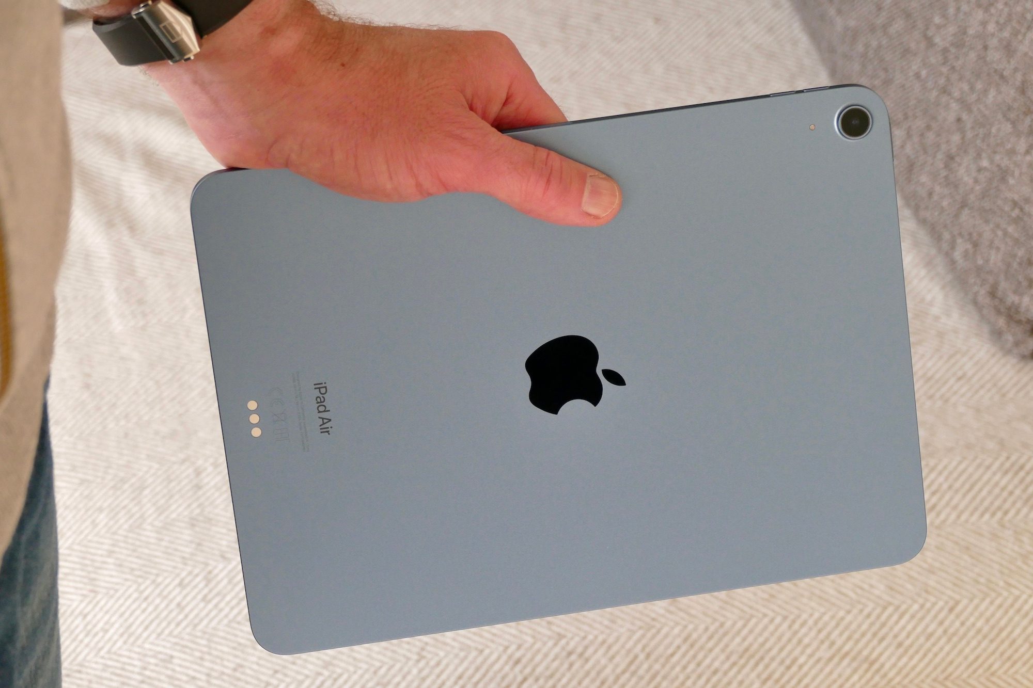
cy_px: 344
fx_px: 3500
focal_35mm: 122
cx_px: 516
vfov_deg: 11.2
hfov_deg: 16.8
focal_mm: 44.41
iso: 1000
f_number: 4.5
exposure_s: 1/80
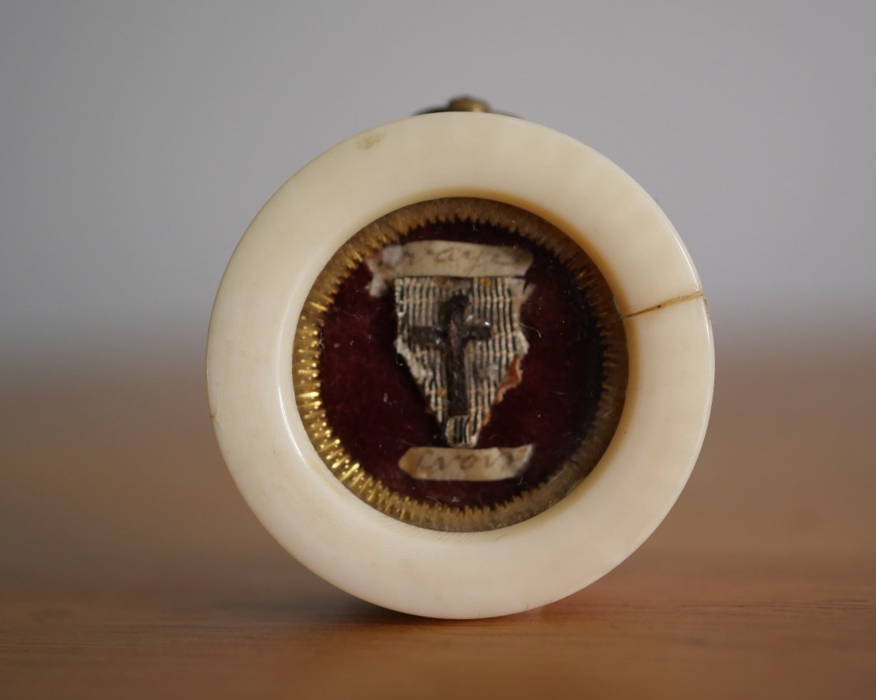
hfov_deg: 30.0
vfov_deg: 24.2
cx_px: 453
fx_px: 1633
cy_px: 352
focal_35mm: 63
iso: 1000
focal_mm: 30
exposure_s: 1/60
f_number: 2.8
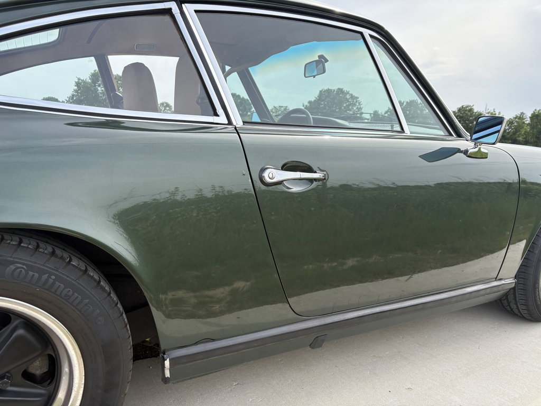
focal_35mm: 26
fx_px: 406
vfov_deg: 53.1
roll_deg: -1.7
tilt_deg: -11.6
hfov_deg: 67.3
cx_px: 270
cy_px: 203
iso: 64
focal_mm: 5.96
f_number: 1.6
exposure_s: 1/1667
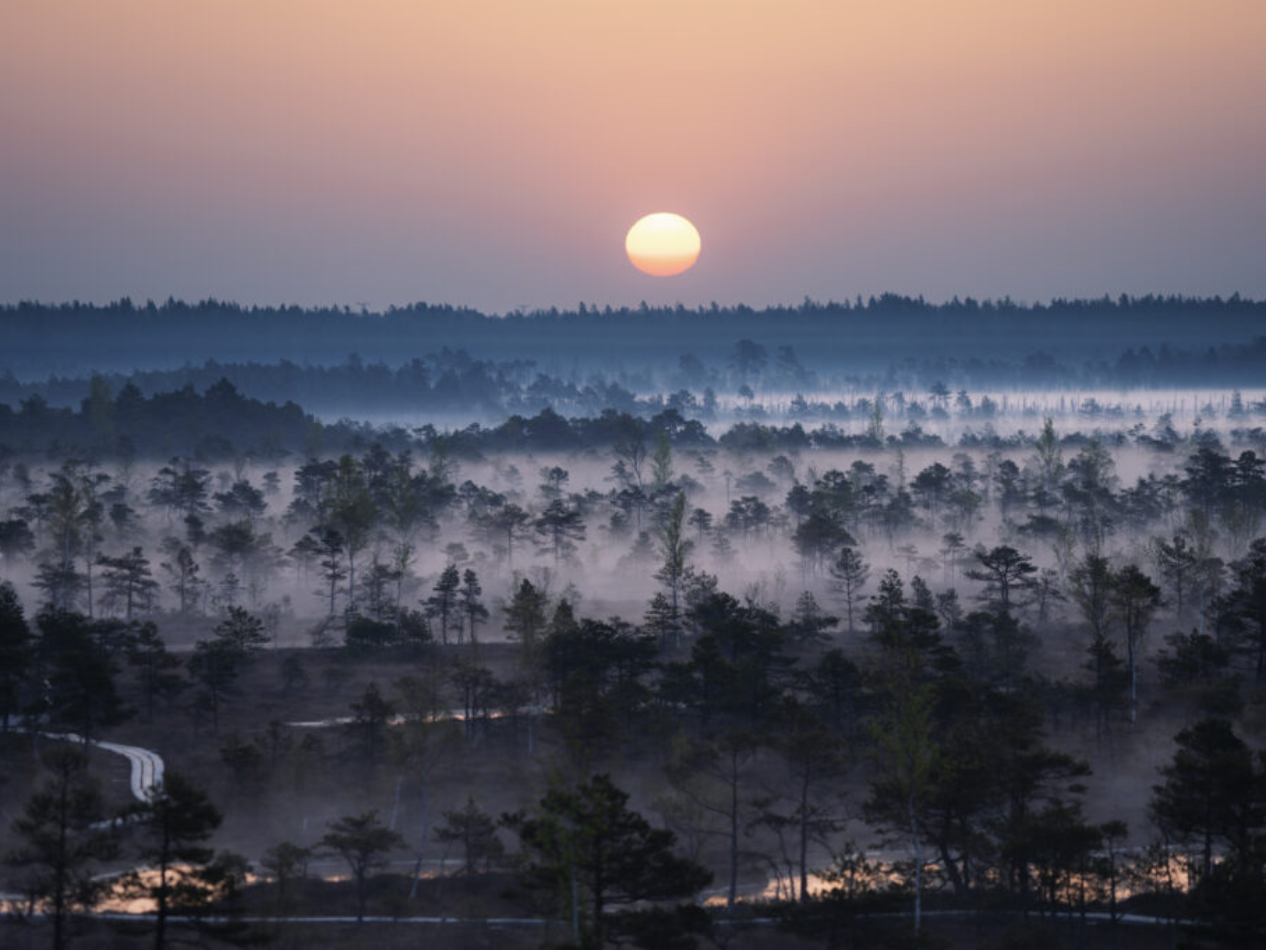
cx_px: 665
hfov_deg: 9.1
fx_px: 7936
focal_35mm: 217
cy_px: 475
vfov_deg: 6.8
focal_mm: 200
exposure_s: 1/160
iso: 100
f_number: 2.8
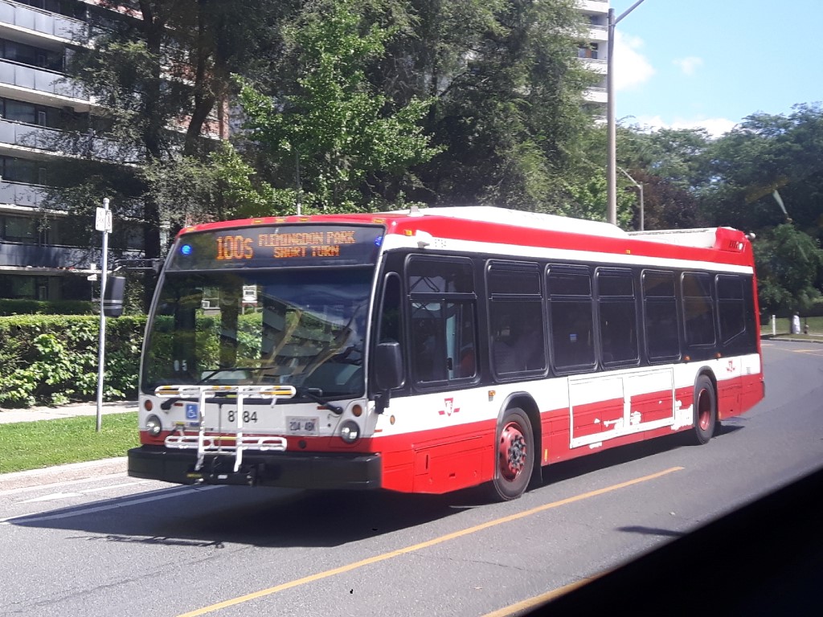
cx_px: 412
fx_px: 737
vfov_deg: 45.4
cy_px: 308
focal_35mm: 31
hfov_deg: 58.4
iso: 40
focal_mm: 3.7
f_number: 1.9
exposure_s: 1/192
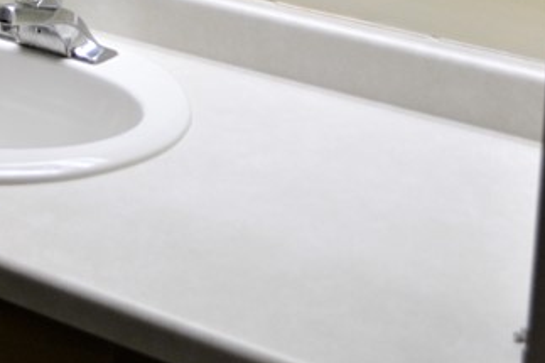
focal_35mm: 101
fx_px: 1528
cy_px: -295
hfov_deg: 19.5
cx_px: -37
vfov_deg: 12.4
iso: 800
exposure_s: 1/60
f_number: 4
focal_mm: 20
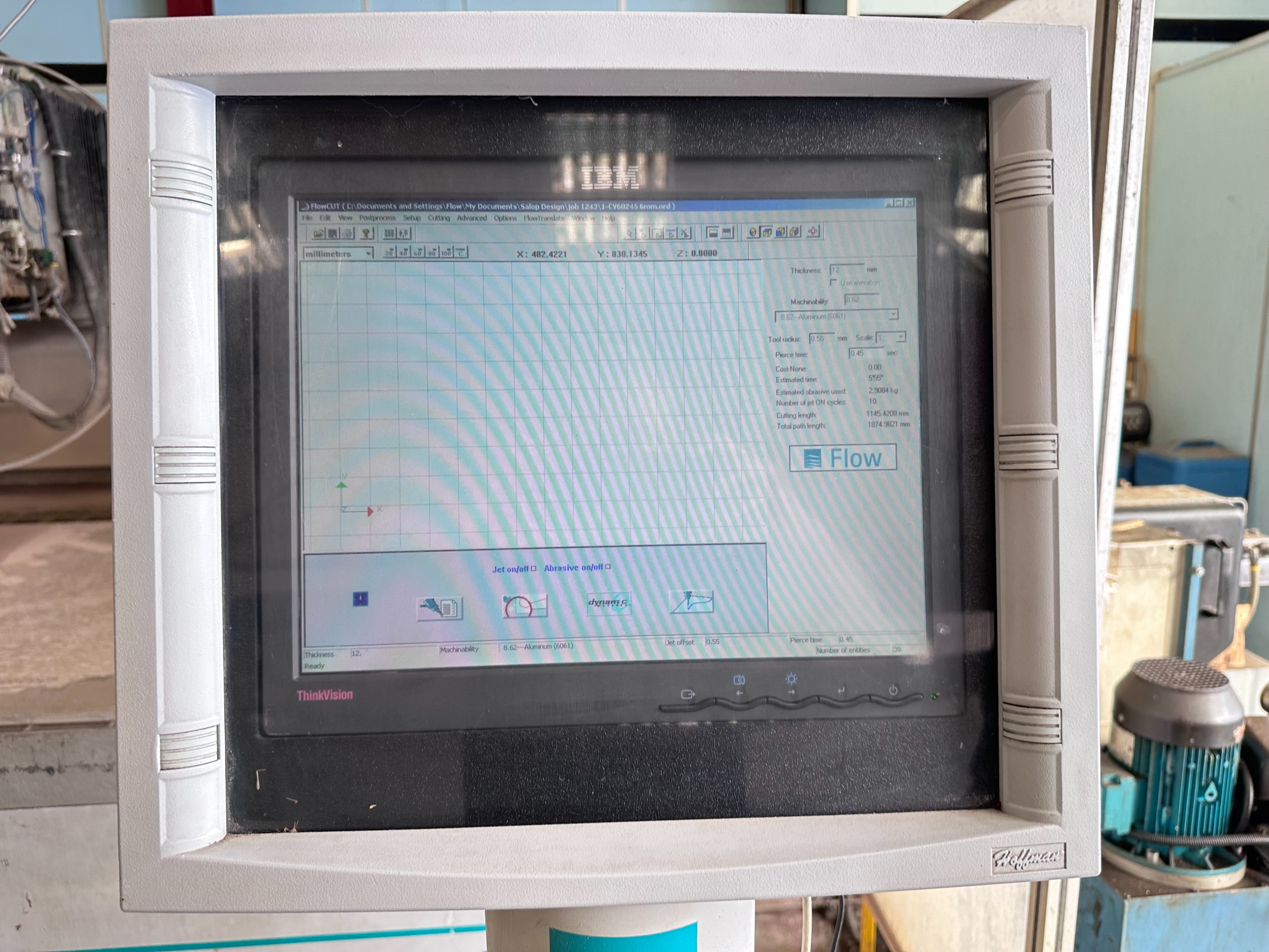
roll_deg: +1.2
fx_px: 880
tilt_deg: -9.8
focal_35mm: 24
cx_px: 634
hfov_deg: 71.6
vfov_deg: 56.8
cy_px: 476
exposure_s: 1/50
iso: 125
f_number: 1.78
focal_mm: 6.86
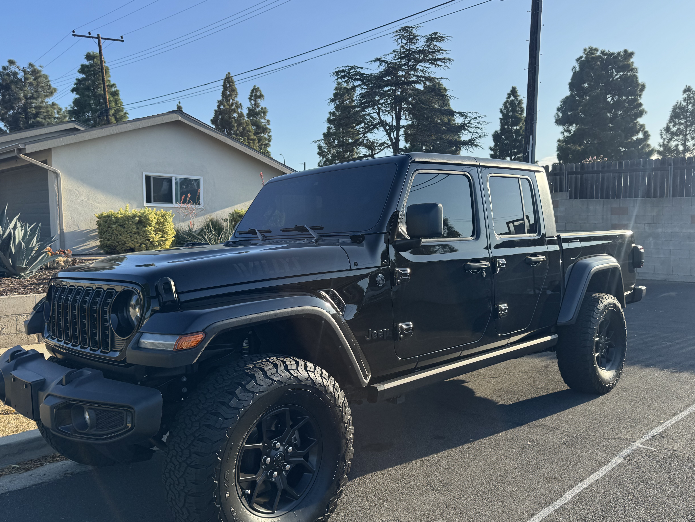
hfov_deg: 63.4
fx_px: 562
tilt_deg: -6.3
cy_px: 276
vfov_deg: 49.7
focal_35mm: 28
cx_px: 367
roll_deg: +0.4
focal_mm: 6.76
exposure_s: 1/2041
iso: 80
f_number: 1.78
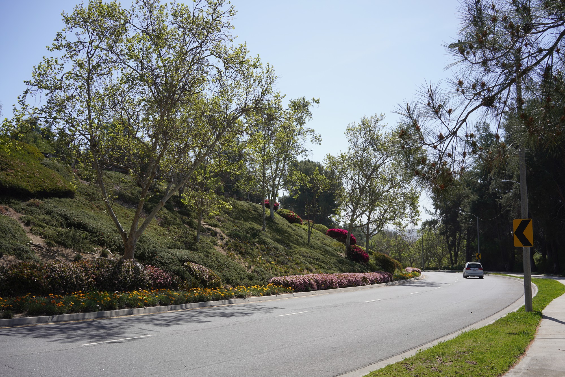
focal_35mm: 35
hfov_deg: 54.4
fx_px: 549
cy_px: 188
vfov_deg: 37.9
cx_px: 282
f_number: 10
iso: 100
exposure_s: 1/160
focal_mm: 35
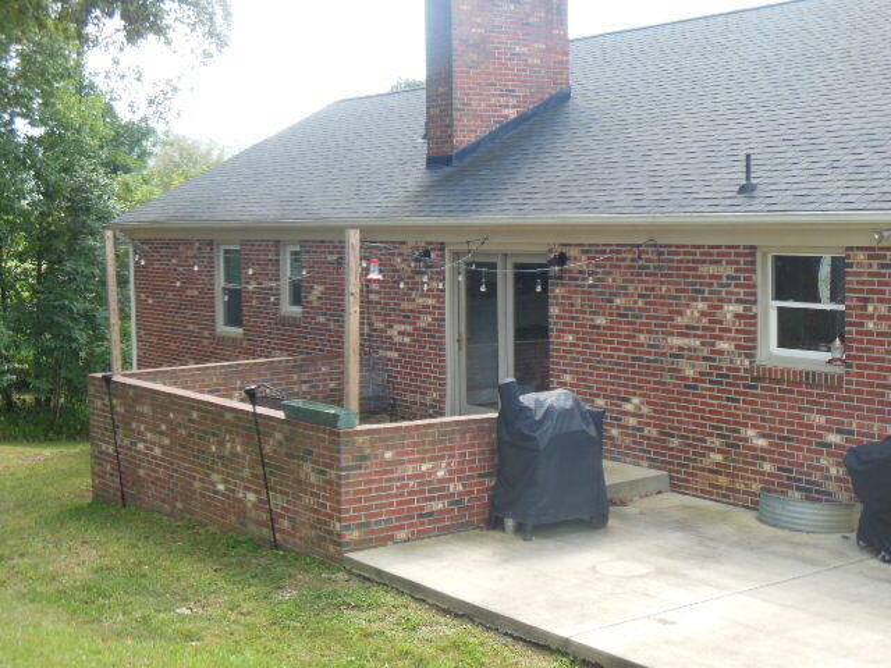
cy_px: 334
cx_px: 446
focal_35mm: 50
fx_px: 1287
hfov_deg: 38.2
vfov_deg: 29.1
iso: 125
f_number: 4
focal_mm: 8.9
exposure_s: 1/125
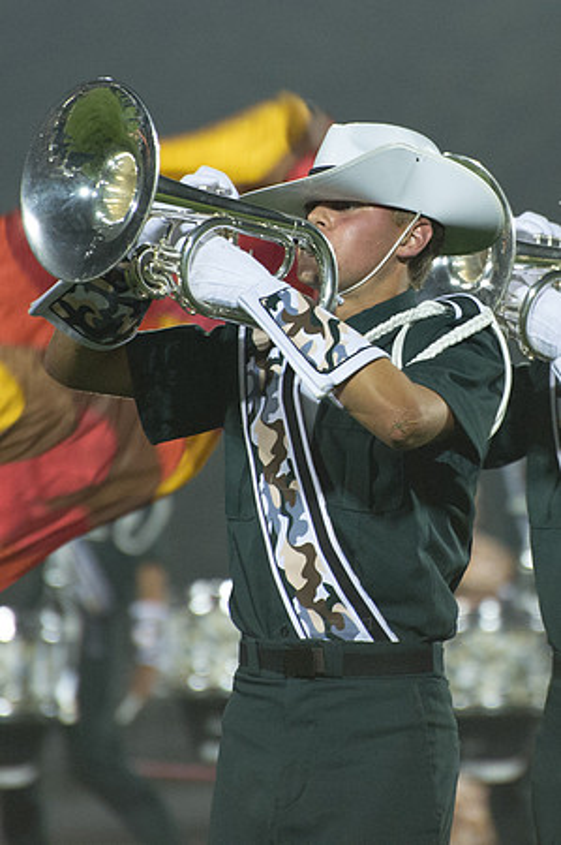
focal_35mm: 530
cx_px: 478
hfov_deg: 2.6
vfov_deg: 3.9
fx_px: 12413
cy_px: 224
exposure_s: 1/160
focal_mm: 240
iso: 3600
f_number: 5.3
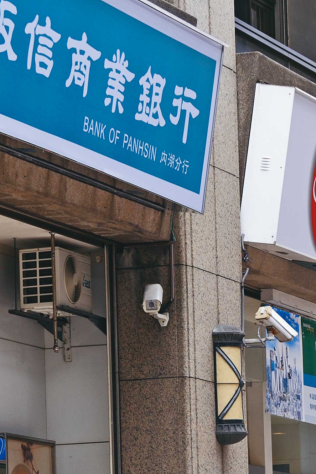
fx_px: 3330
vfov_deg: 8.1
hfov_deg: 5.4
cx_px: 292
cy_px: 399
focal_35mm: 253
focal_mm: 90
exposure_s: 1/160
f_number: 5.6
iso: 500
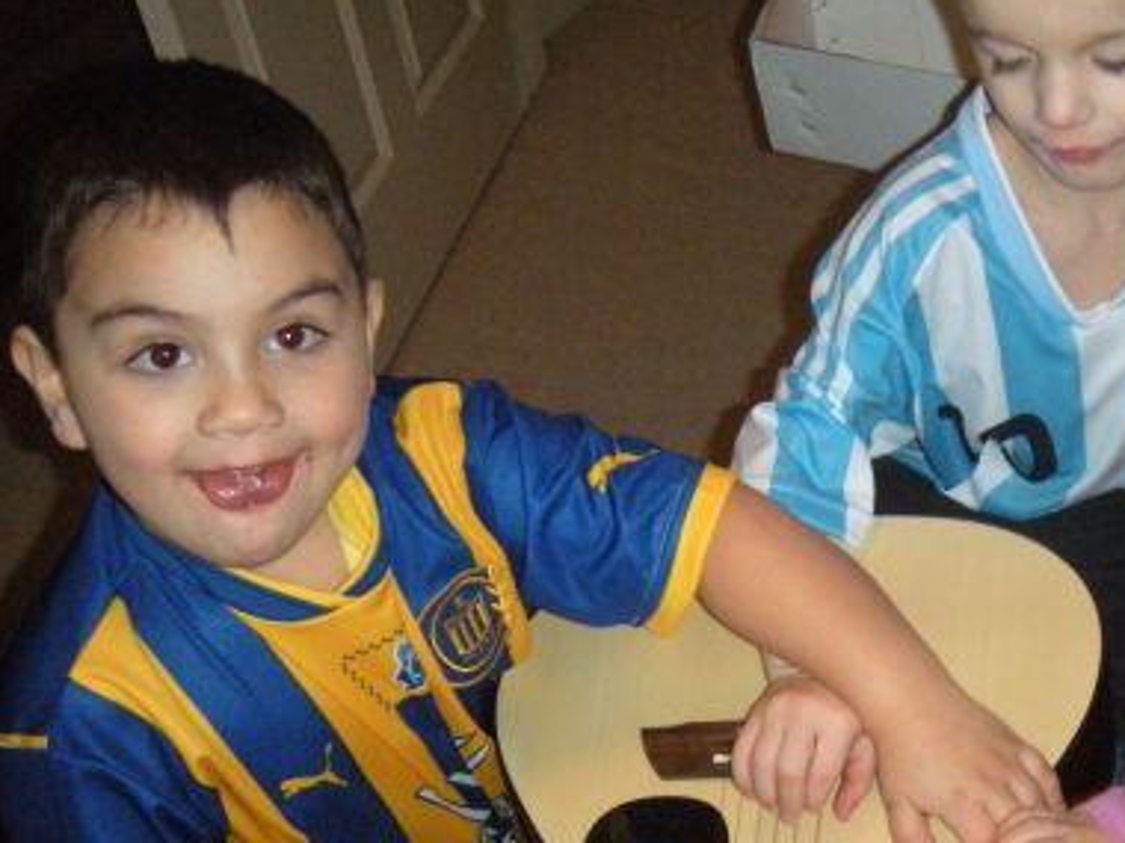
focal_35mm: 59
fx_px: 1917
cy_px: 654
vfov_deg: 24.5
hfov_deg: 32.0
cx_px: 873
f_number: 3.8
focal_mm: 5.9
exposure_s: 1/60
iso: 400
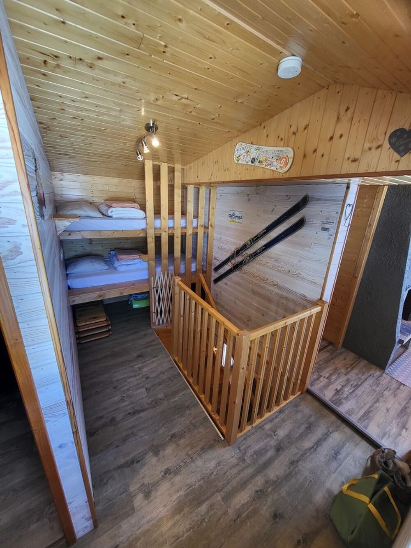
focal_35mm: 13
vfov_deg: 106.2
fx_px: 206
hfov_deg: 89.9
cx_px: 206
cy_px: 274
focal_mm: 1.74
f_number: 2.2
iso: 64
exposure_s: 1/50
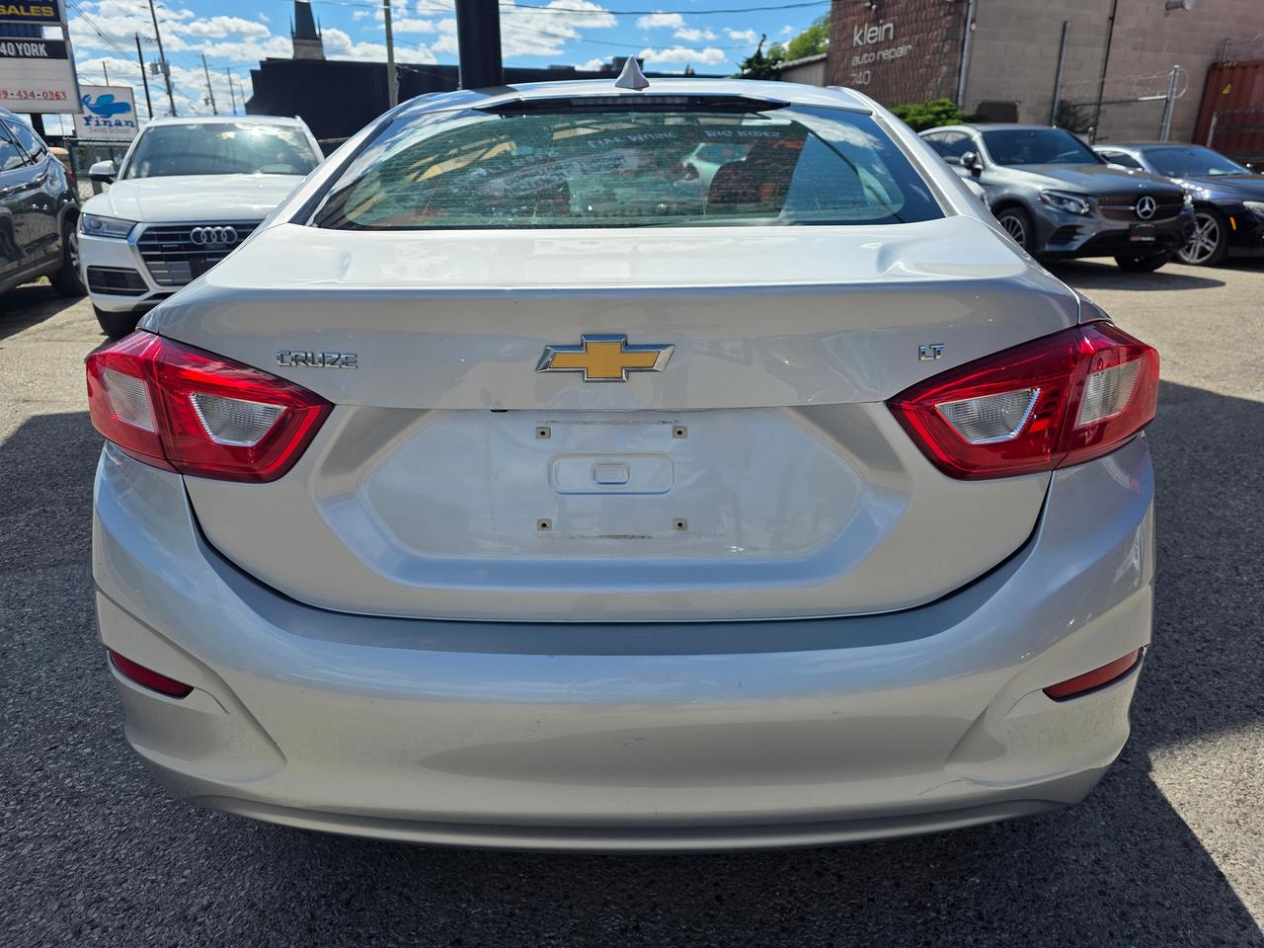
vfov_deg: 58.9
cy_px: 474
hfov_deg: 73.9
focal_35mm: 23
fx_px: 840
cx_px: 632
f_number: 1.7
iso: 64
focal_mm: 6.3
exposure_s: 1/7944
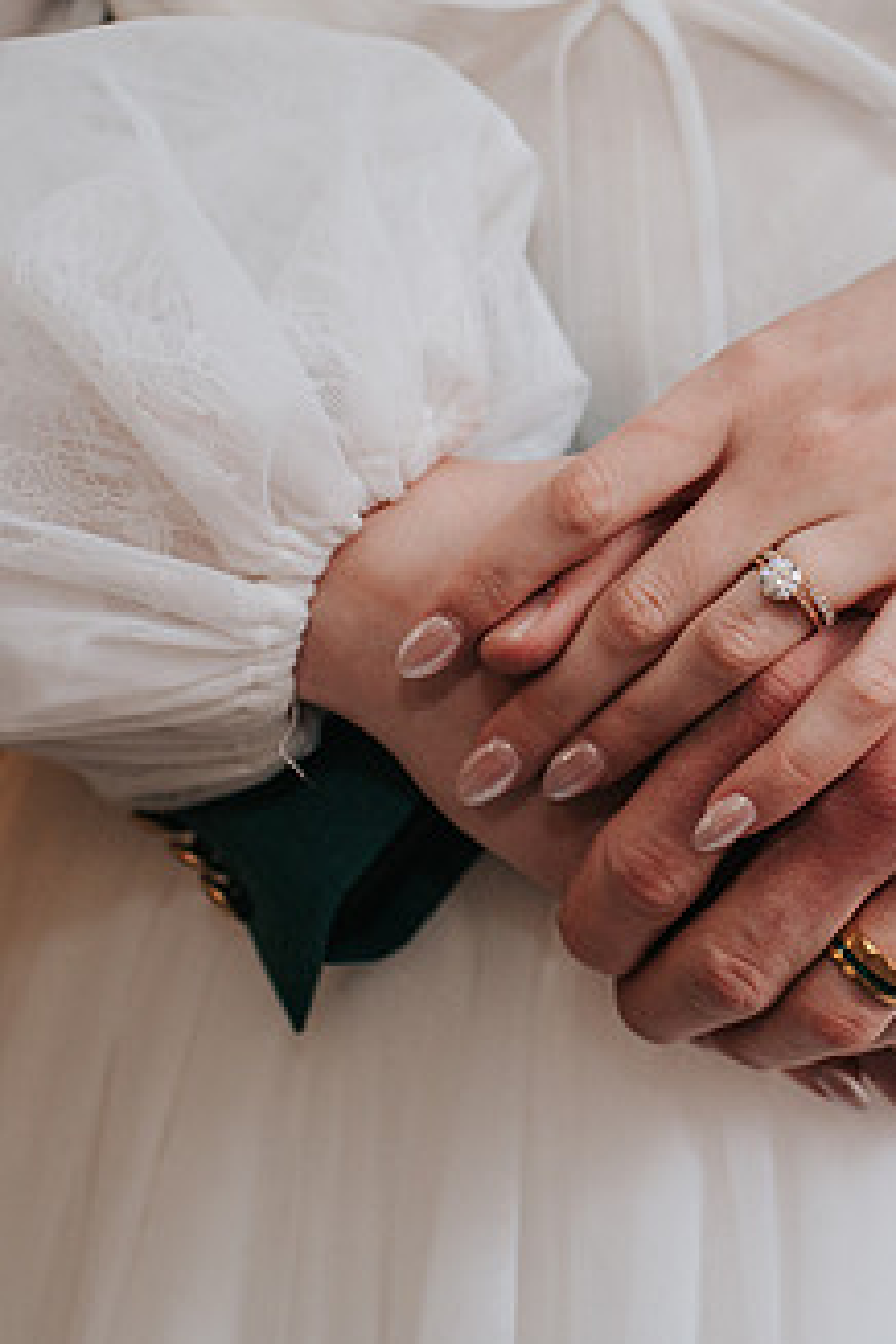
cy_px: 512
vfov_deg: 29.6
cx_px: 822
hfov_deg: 19.6
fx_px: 2538
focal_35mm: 68
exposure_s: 1/200
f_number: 3.2
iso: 800
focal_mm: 35
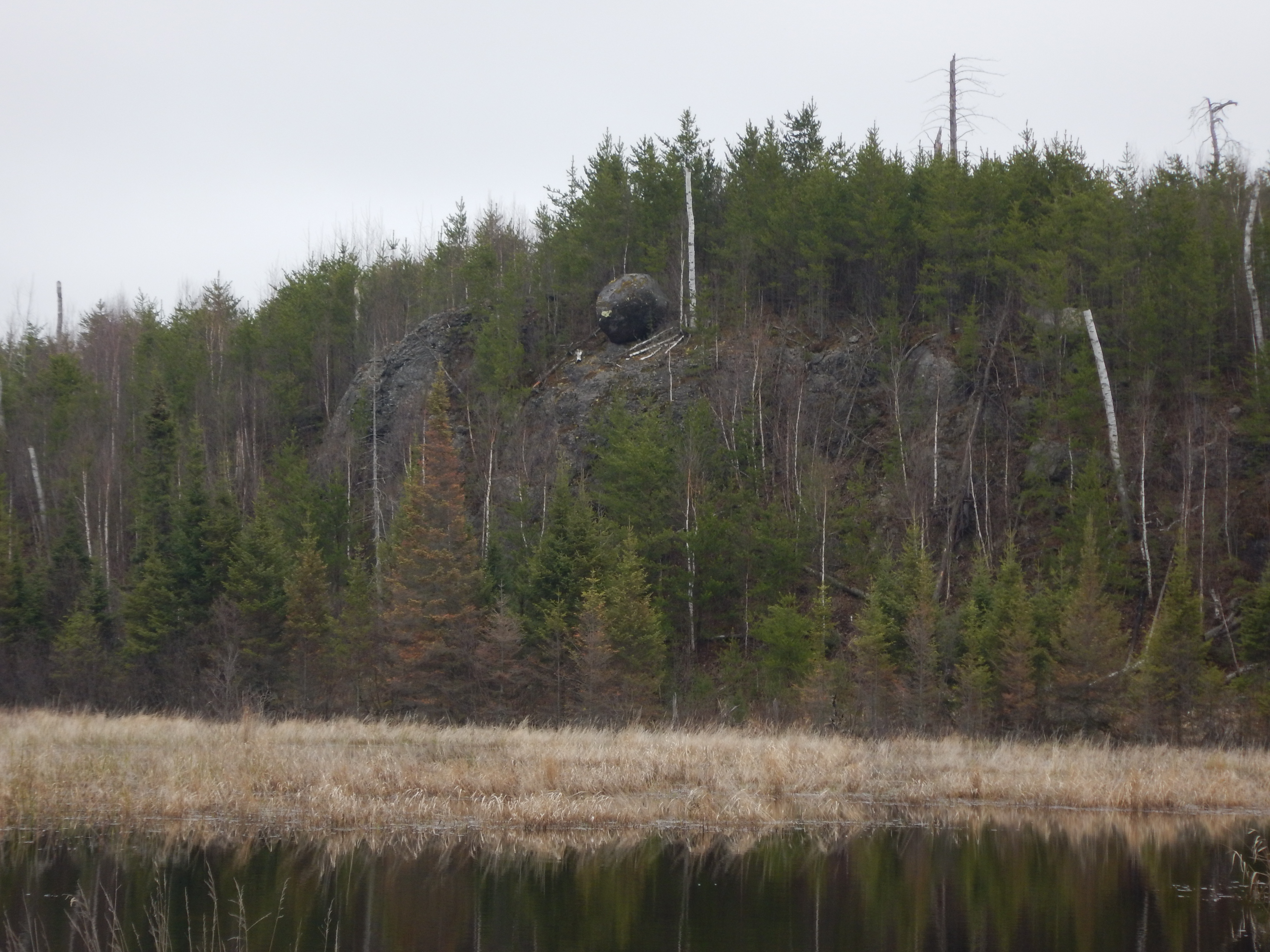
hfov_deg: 17.9
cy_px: 476
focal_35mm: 110
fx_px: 4036
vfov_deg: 13.5
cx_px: 635
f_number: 4.8
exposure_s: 1/200
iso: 125
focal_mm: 19.7
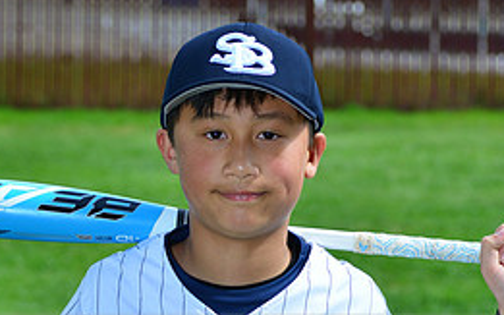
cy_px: 339
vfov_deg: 5.0
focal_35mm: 263
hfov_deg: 8.0
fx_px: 3612
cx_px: 239
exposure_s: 1/200
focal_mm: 116
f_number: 9
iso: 160
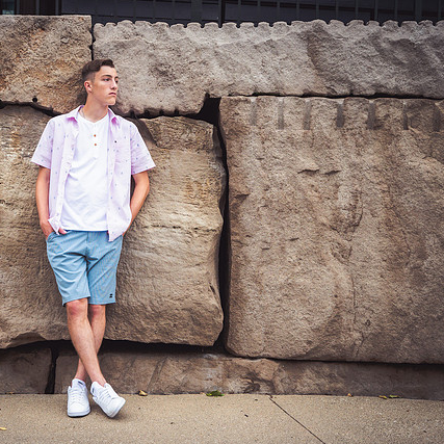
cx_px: 164
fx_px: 871
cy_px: 225
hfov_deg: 28.5
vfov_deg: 28.6
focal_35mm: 60
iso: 400
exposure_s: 1/160
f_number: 3.5
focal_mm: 25
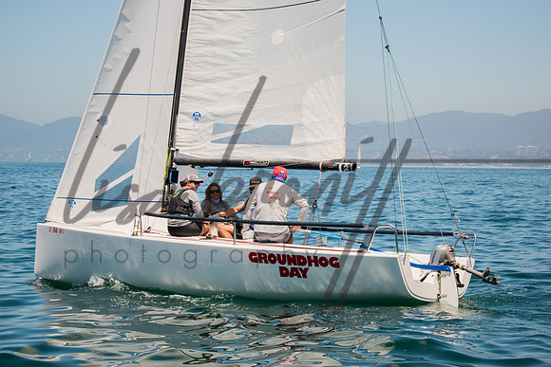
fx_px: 1263
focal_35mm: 82
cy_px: 184
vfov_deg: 16.6
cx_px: 276
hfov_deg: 24.6
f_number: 5.6
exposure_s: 1/250
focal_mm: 55
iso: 100
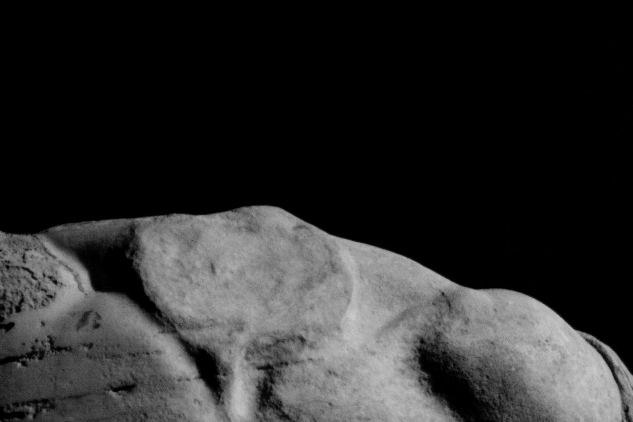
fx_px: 4712
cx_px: -132
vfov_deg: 5.1
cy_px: 697
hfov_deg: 7.6
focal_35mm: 268
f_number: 1.8
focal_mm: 50
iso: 1600
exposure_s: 1/160
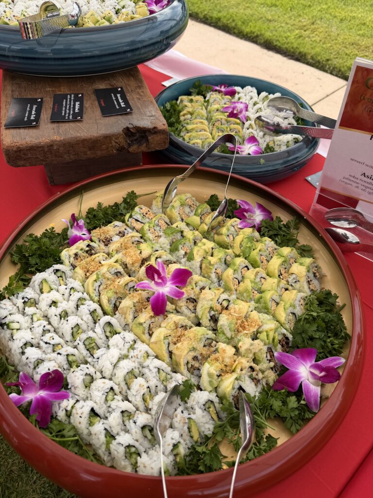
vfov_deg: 71.6
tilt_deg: -52.7
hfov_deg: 56.8
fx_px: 345
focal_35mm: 24
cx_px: 186
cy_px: 249
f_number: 1.78
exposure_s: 1/2232
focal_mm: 6.76
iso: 80
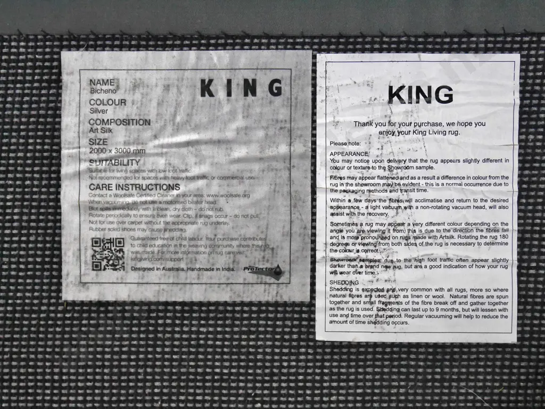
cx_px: 272
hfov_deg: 44.8
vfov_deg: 34.4
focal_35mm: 42
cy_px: 204
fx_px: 662
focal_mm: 21
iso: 3200
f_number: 4.7
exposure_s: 1/320
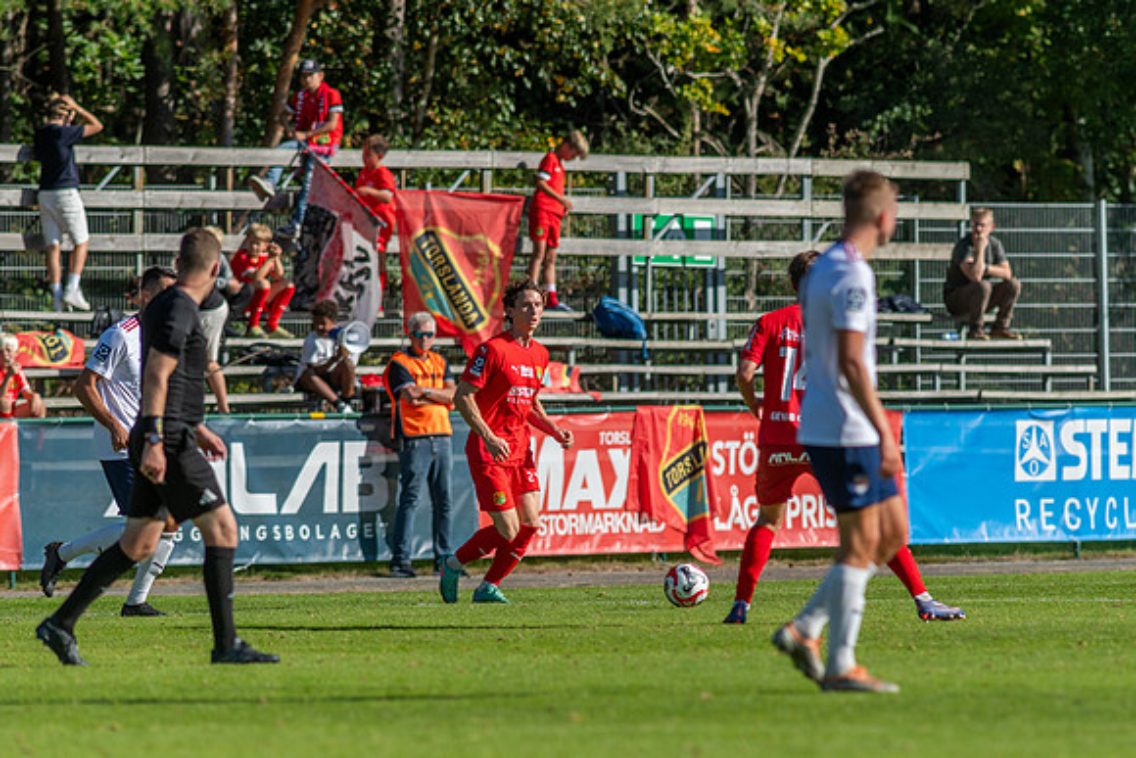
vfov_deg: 3.0
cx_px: 568
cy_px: 379
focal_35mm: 464
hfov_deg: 4.4
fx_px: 14646
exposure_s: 1/1600
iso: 100
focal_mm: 300
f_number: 3.5
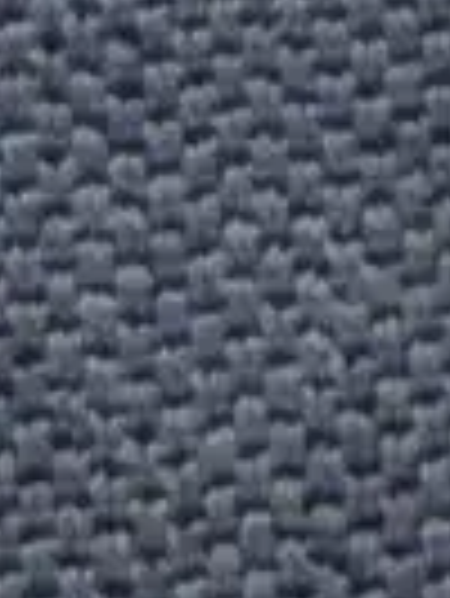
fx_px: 7182
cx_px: 2250
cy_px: -1063
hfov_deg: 3.3
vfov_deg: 4.6
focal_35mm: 415
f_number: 5.3
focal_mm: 27
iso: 1000
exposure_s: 1/60
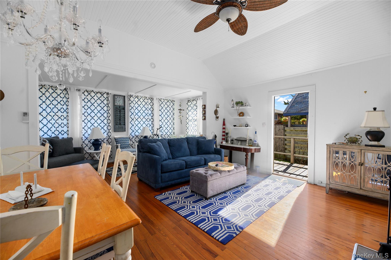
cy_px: 130
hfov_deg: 104.3
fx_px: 152
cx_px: 196
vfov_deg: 81.1
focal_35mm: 14
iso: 320
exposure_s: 1/400
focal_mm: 14
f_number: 7.1
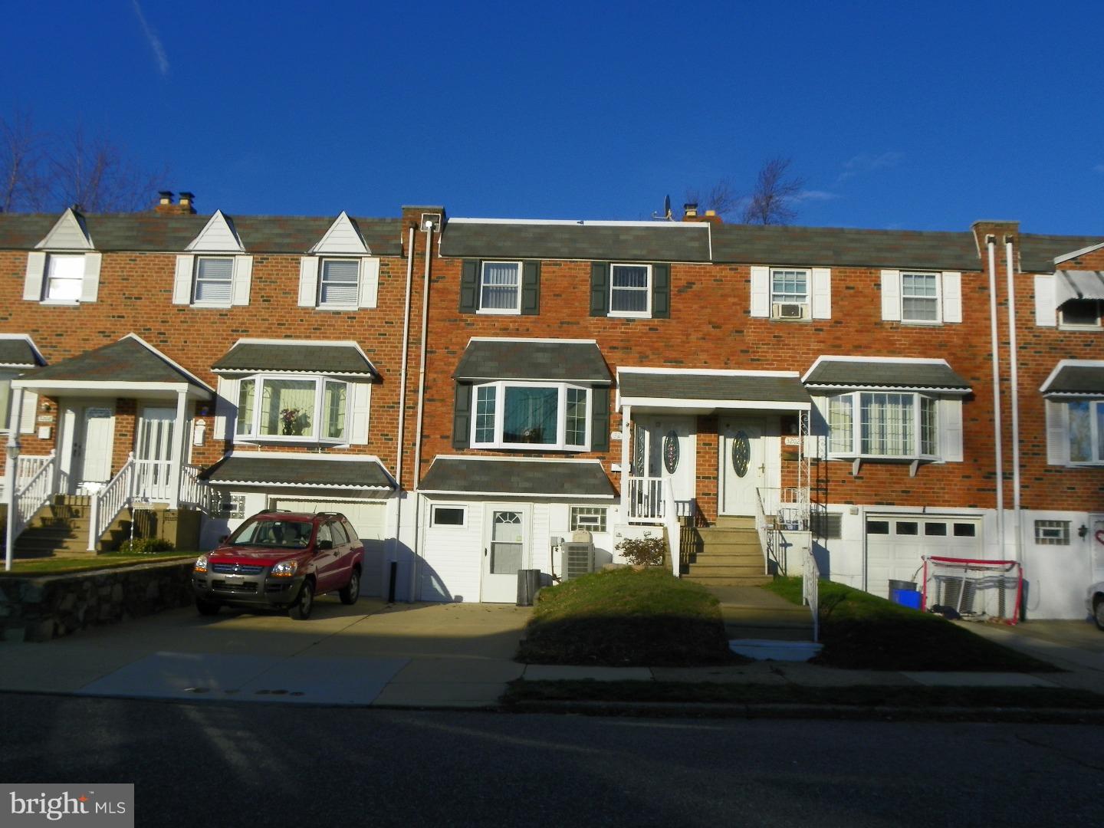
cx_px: 552
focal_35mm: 31
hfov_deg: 58.4
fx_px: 989
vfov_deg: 45.4
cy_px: 414
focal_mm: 5.5
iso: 64
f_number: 5.6
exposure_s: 1/400
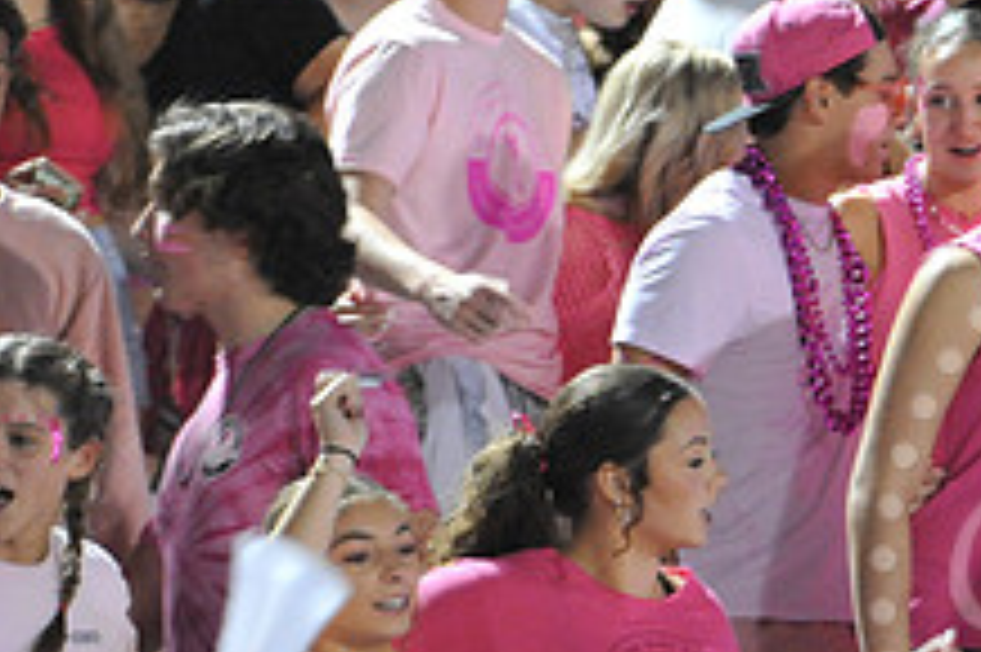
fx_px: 18134
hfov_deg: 3.1
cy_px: 585
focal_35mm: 666
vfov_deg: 2.1
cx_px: 1300
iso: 6400
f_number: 6.3
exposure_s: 1/60
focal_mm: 250
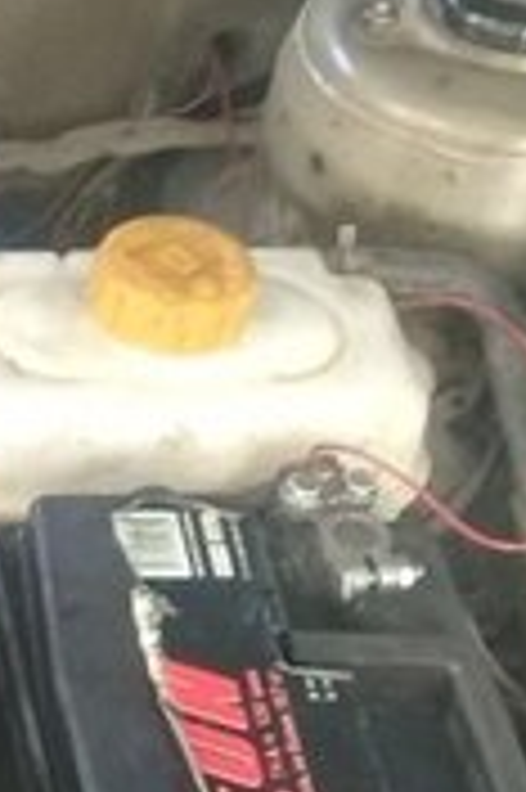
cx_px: -742
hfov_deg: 9.9
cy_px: 484
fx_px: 2657
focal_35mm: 121
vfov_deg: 16.9
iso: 64
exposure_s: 1/33
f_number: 2.2
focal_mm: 3.3
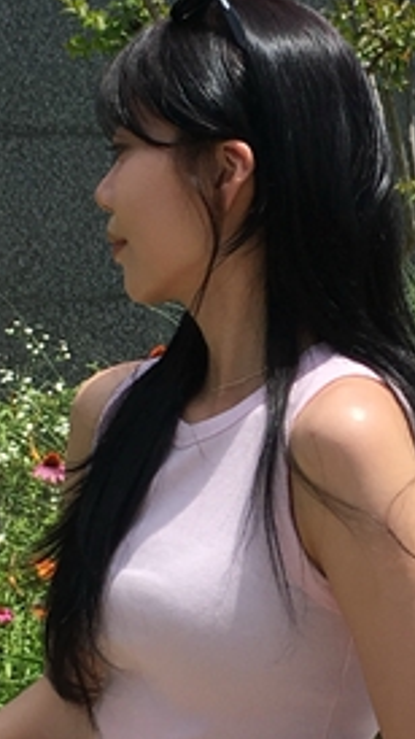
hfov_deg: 9.8
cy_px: 425
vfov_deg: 17.4
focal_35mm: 123
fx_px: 2408
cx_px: 323
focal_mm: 4.15
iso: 25
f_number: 2.2
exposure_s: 1/1709
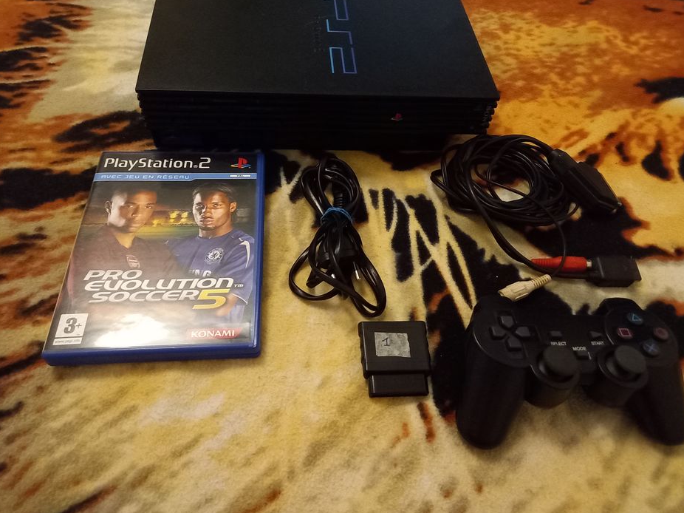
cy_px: 250
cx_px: 349
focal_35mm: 27
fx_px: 533
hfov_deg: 65.3
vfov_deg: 51.3
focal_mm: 4.6
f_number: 2
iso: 1600
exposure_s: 1/15
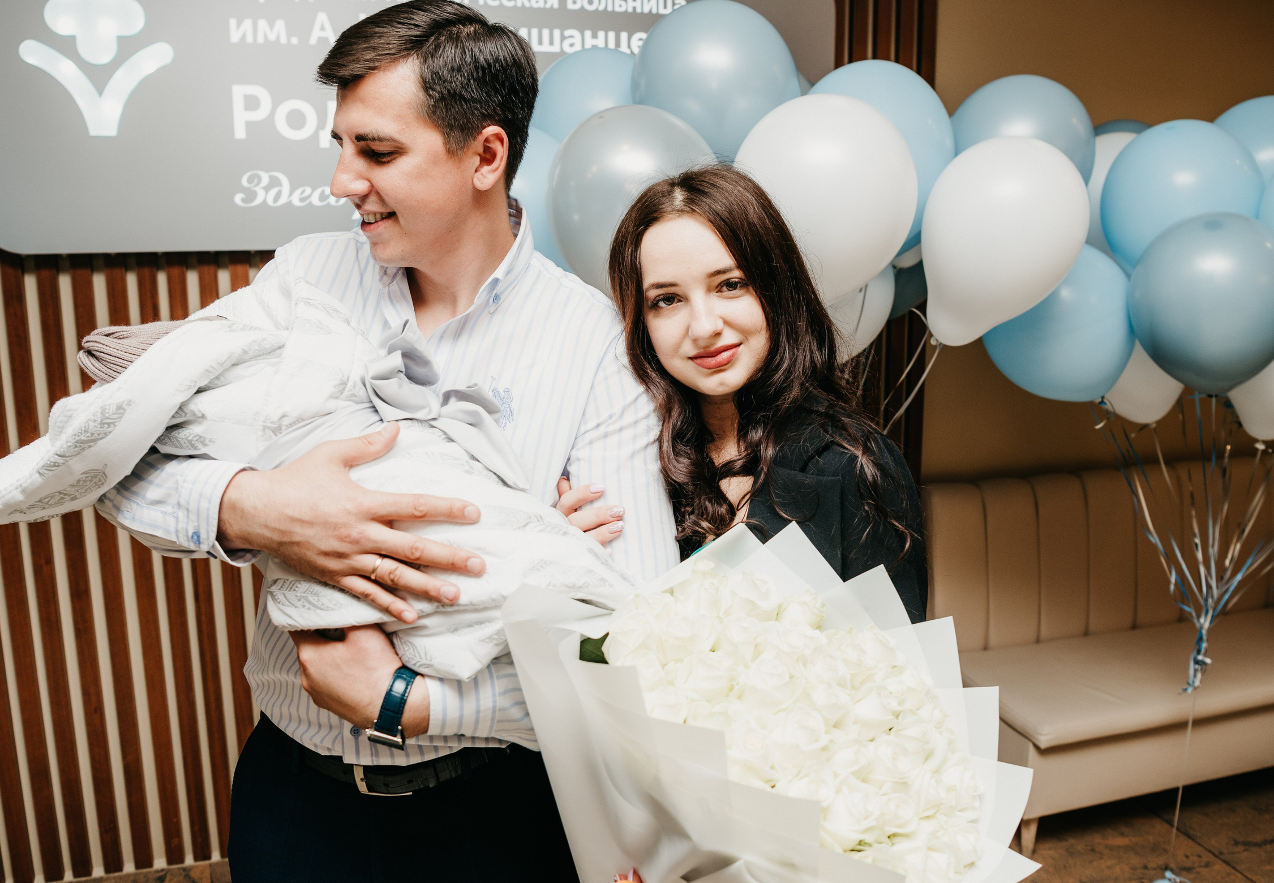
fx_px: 1075
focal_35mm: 30
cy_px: 446
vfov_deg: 44.7
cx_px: 635
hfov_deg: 61.3
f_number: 4
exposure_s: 1/160
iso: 250
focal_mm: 24
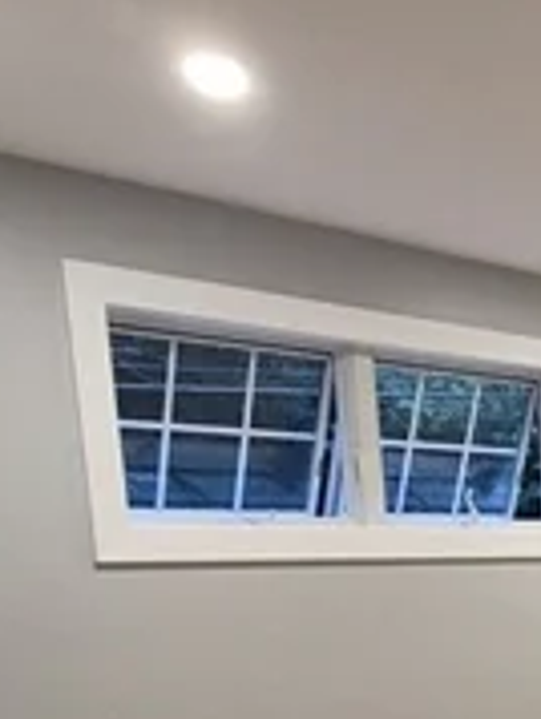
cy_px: 755
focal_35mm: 56
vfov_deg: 31.2
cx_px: 880
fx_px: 1164
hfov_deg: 20.8
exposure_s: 1/60
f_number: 2.2
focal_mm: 1.74
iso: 400
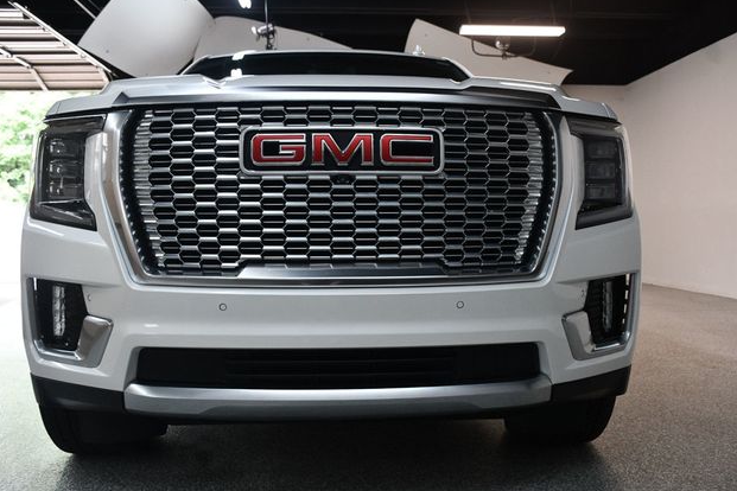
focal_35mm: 34
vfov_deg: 38.9
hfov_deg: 55.8
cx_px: 358
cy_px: 241
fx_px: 696
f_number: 3.5
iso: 900
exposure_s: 1/125
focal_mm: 22
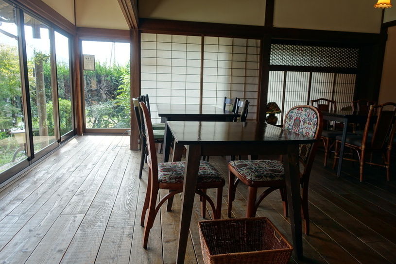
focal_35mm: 24
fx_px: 264
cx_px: 198
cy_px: 132
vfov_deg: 53.2
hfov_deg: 73.7
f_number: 2.8
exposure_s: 1/80
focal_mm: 8.8
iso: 125
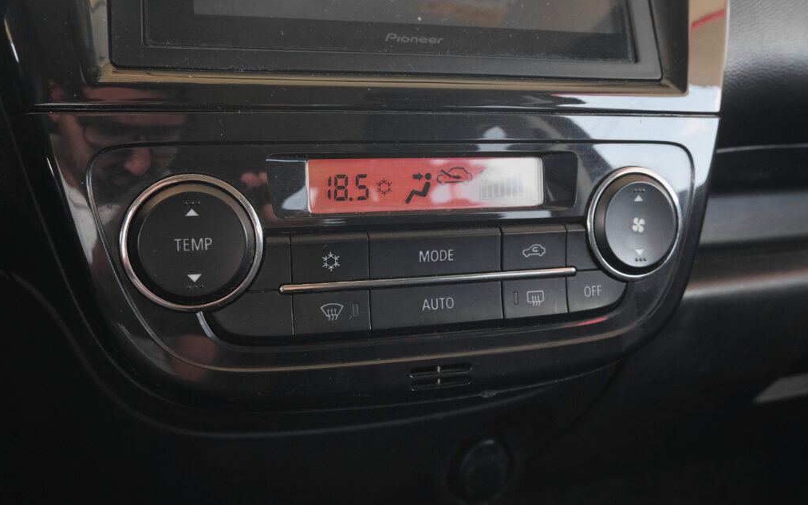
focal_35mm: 34
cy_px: 248
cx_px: 405
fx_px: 749
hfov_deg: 56.7
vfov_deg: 37.3
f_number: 9
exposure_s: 1/50
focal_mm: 22.1
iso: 2000
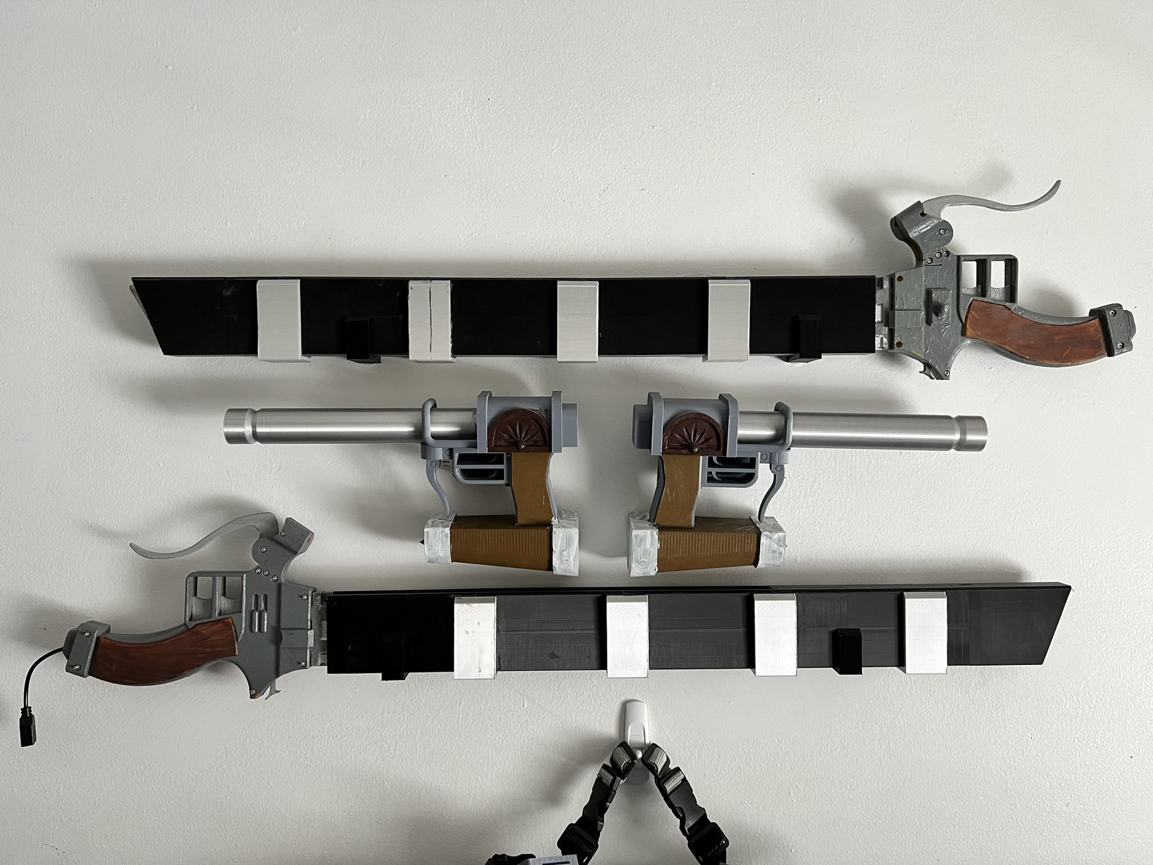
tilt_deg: -0.2
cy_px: 432
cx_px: 576
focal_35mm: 26
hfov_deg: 67.3
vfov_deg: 53.1
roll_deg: +0.0
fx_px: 866
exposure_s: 1/63
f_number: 1.5
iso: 125
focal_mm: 5.7
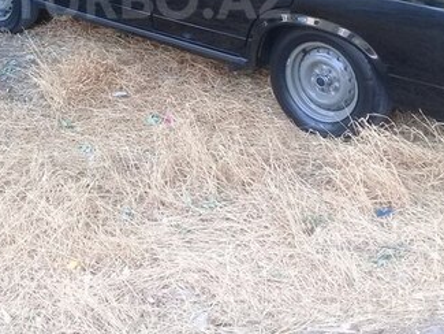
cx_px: 150
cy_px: -2
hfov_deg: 30.5
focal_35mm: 63
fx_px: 808
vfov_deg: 22.4
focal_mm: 3.3
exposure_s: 1/50
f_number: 2.2
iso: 50
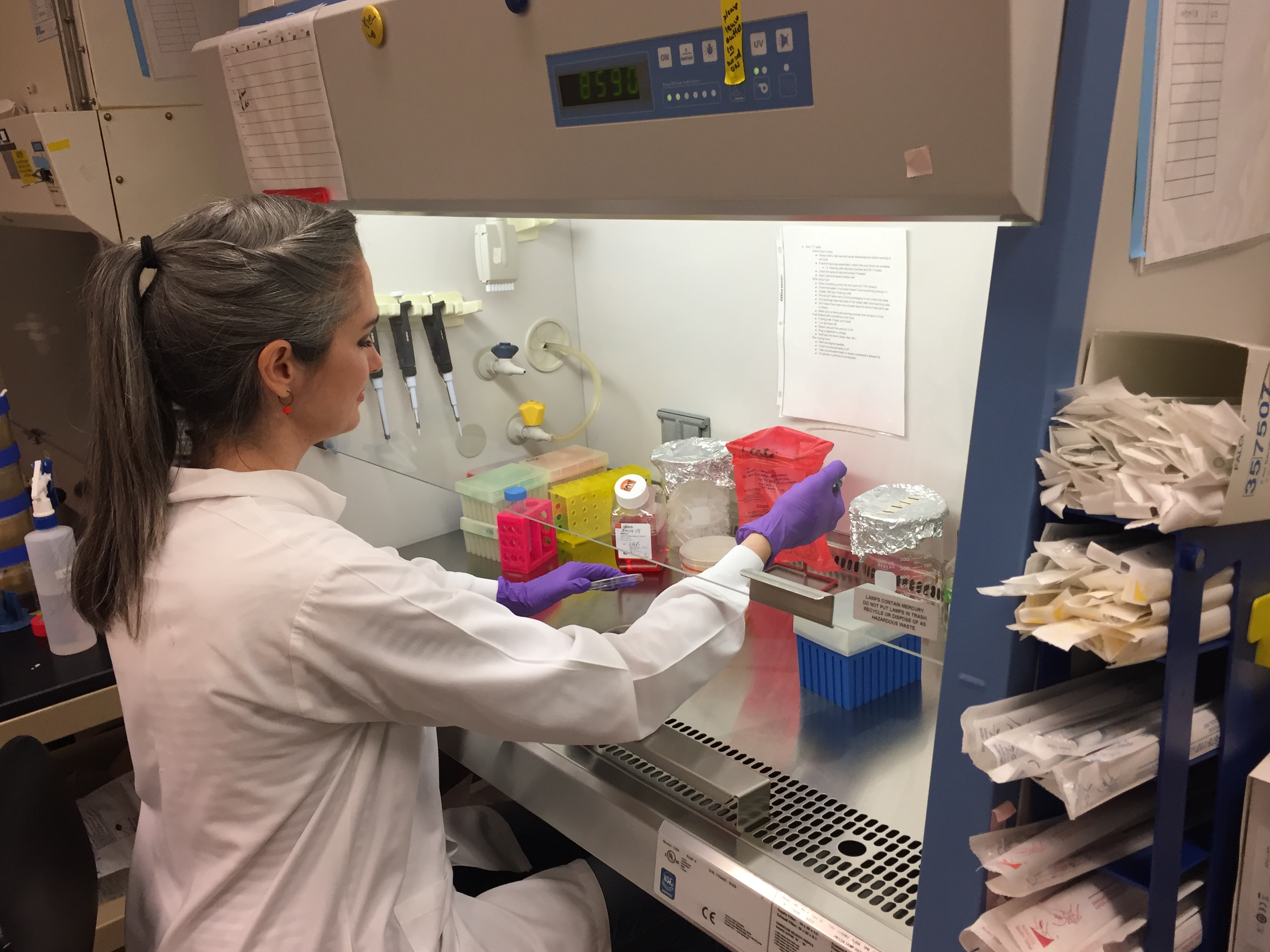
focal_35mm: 30
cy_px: 473
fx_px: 1101
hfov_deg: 60.0
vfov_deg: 46.8
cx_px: 619
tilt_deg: -17.6
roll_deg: +3.9
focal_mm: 4.15
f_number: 2.2
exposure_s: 1/40
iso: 32
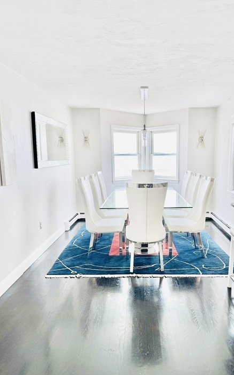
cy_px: 198
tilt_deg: -9.1
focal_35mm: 28
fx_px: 286
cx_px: 145
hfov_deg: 44.2
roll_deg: +1.1
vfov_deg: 66.4
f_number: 1.78
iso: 64
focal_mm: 6.76
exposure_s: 1/207
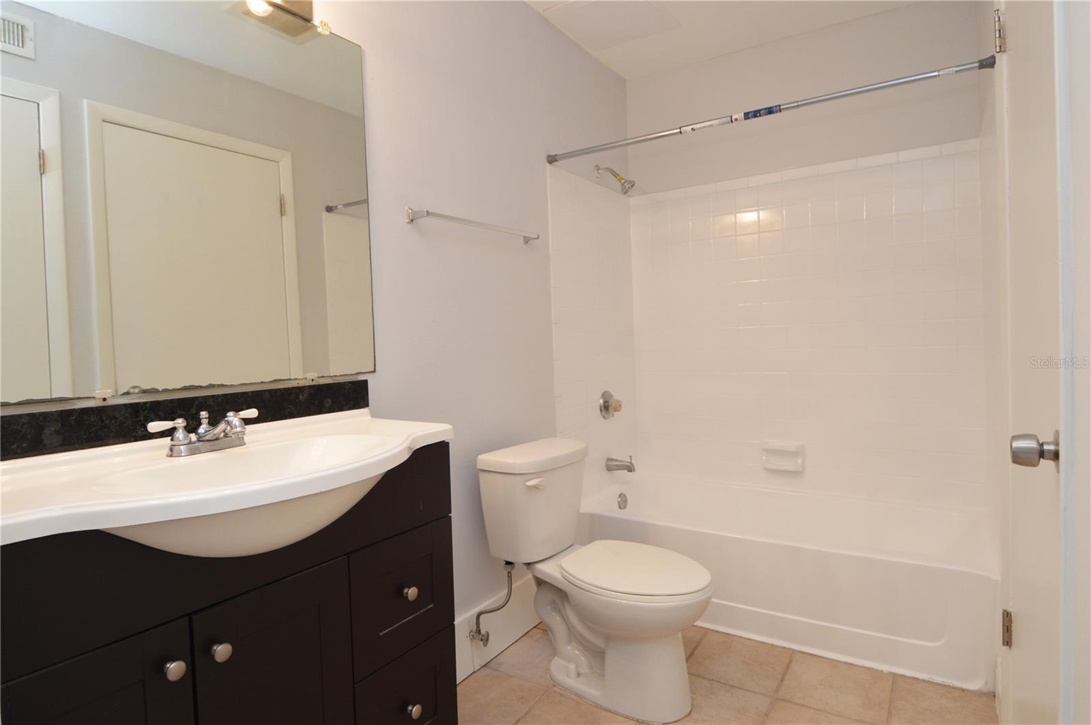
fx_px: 545
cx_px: 546
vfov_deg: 67.3
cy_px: 362
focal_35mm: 18
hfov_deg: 90.1
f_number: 5
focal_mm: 12
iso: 400
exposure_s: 1/100
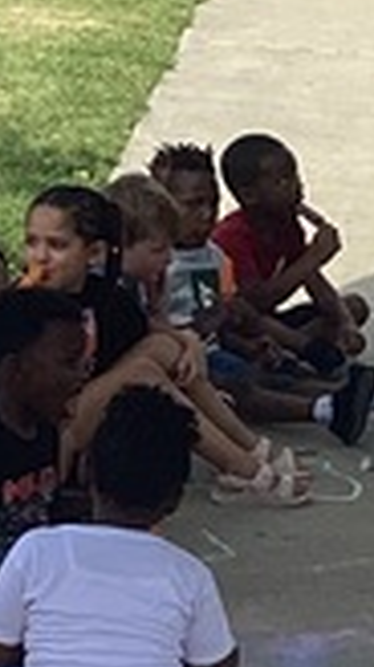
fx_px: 3728
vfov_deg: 10.2
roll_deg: -3.9
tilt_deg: -12.7
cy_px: 407
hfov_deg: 5.7
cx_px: 346
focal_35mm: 211
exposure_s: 1/1006
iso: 25
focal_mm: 3.3
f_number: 2.4
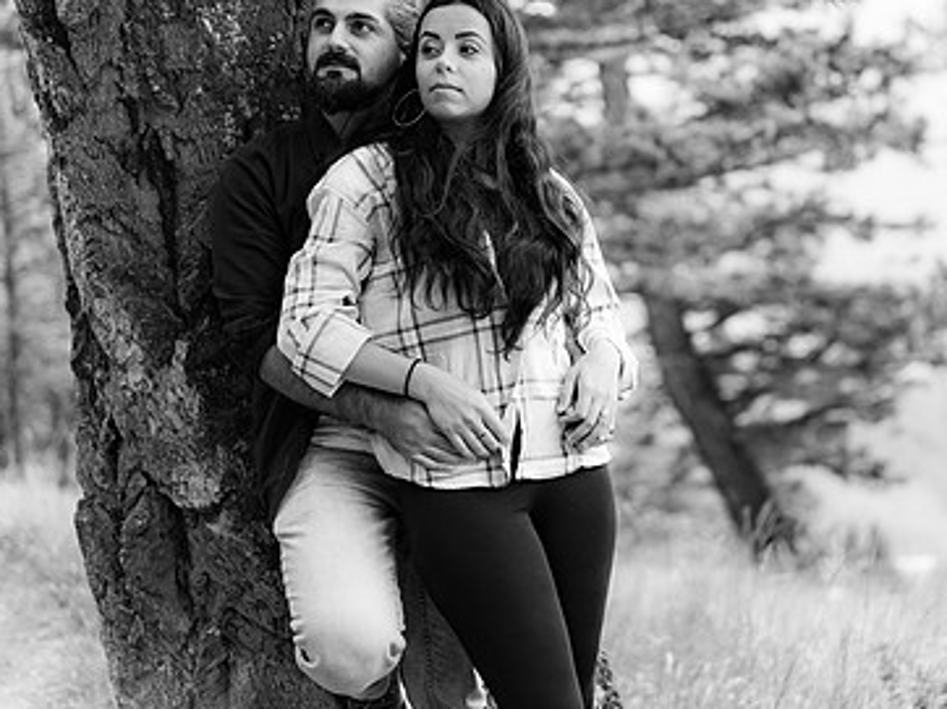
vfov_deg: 26.9
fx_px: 1476
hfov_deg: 35.1
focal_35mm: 54
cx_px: 659
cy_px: 242
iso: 200
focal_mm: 35
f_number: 1.2
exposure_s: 1/5000
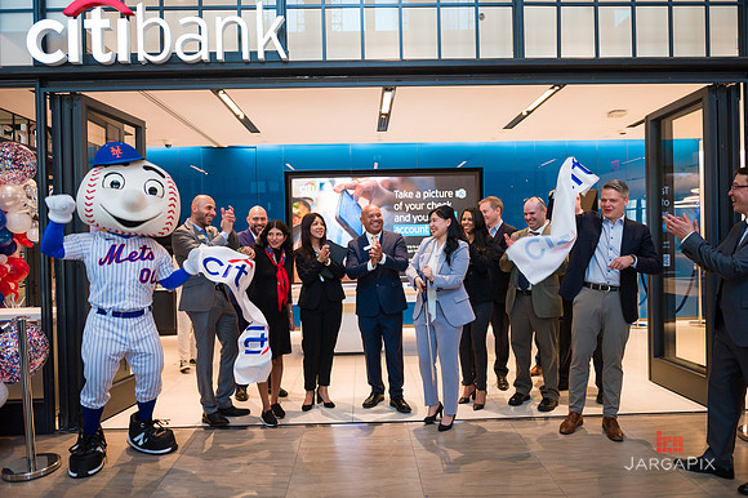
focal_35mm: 24
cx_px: 374
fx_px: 498
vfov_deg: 53.1
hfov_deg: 73.8
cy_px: 249
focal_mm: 24
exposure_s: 1/200
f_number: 4
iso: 800
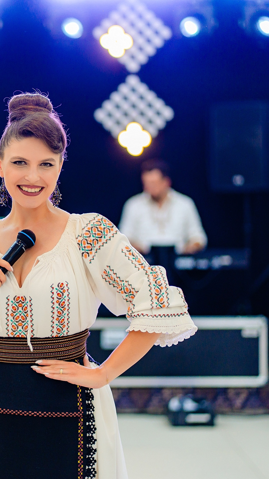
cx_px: 3
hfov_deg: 9.0
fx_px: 1699
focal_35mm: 134
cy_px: 240
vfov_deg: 16.0
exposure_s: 1/250
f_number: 1.8
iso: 800
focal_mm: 85
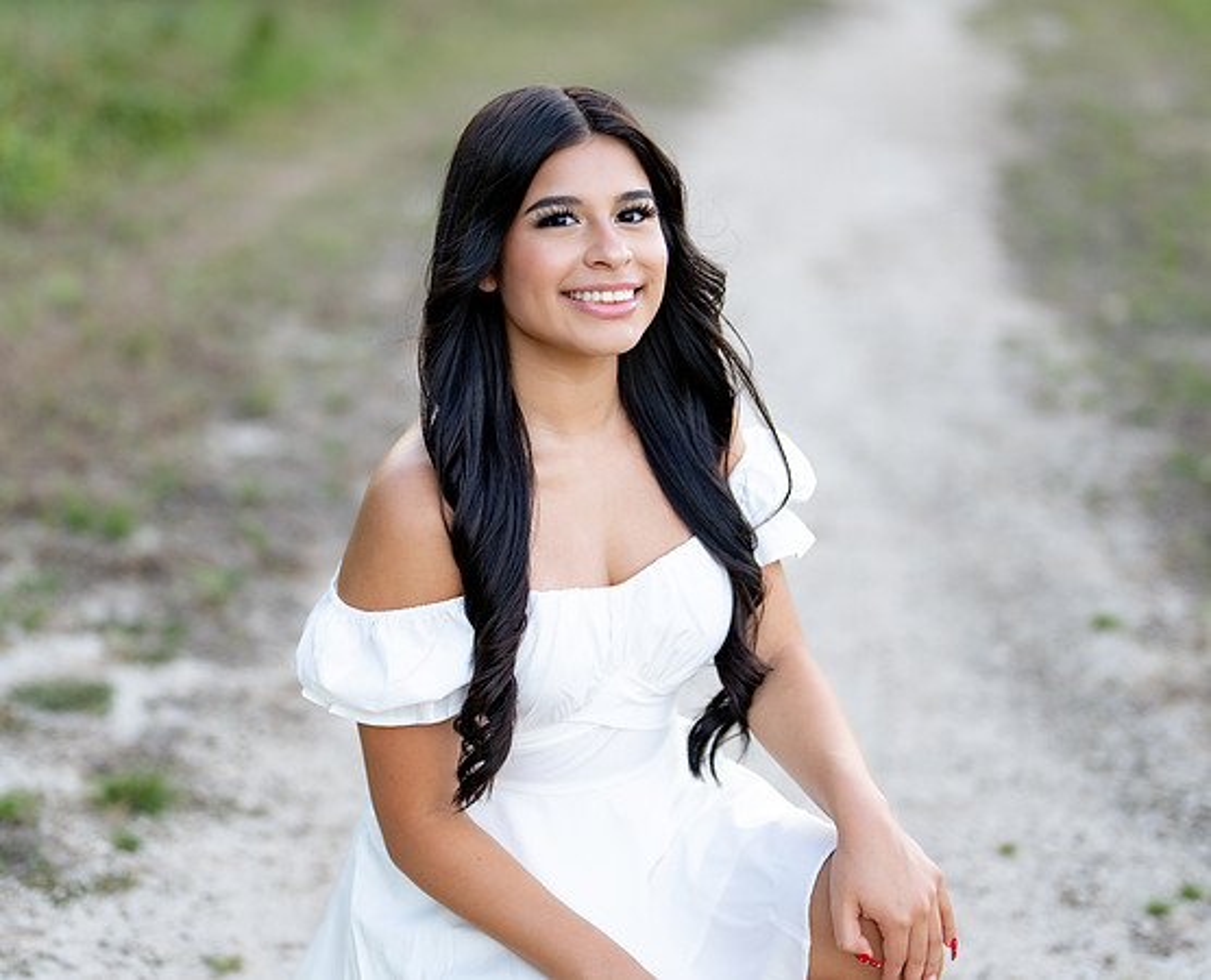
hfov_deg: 25.9
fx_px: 2634
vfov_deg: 21.1
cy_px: 469
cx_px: 588
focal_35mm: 73
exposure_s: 1/640
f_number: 1.2
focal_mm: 50
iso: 100
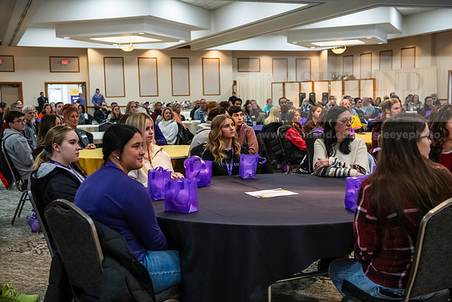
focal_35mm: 48
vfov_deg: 28.1
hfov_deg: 41.1
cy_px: 151
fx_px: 603
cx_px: 226
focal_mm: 48
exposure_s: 1/160
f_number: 3.5
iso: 2500
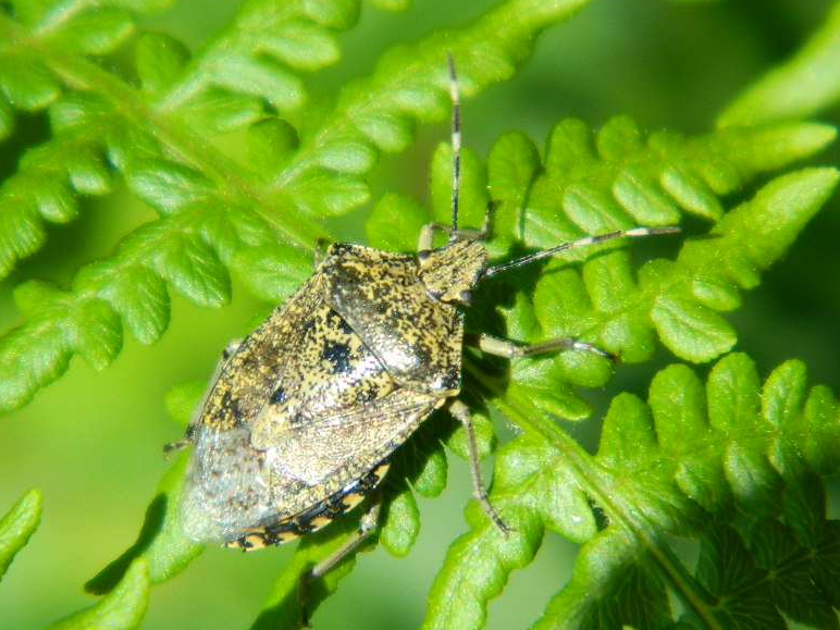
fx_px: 7110
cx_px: 363
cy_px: 317
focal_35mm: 293
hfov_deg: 6.8
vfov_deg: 5.1
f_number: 5.4
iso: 110
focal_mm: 39.7
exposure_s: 1/320
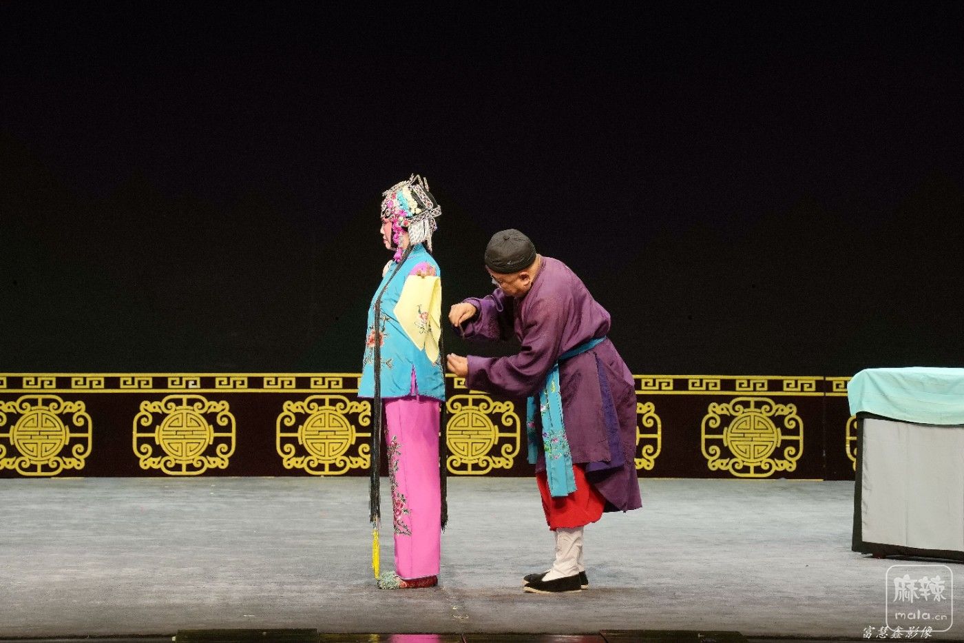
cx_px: 482
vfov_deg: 10.8
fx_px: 3400
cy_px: 322
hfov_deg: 16.1
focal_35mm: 127
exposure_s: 1/200
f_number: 5.6
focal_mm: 127
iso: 800
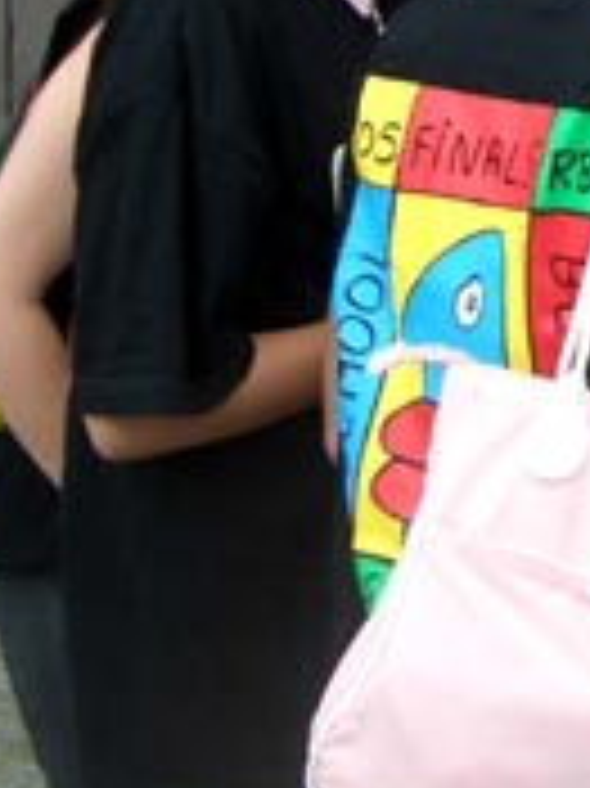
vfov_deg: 17.4
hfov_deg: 12.6
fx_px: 2503
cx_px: 959
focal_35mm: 110
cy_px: -34
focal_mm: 5.8
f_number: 2.6
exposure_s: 1/160
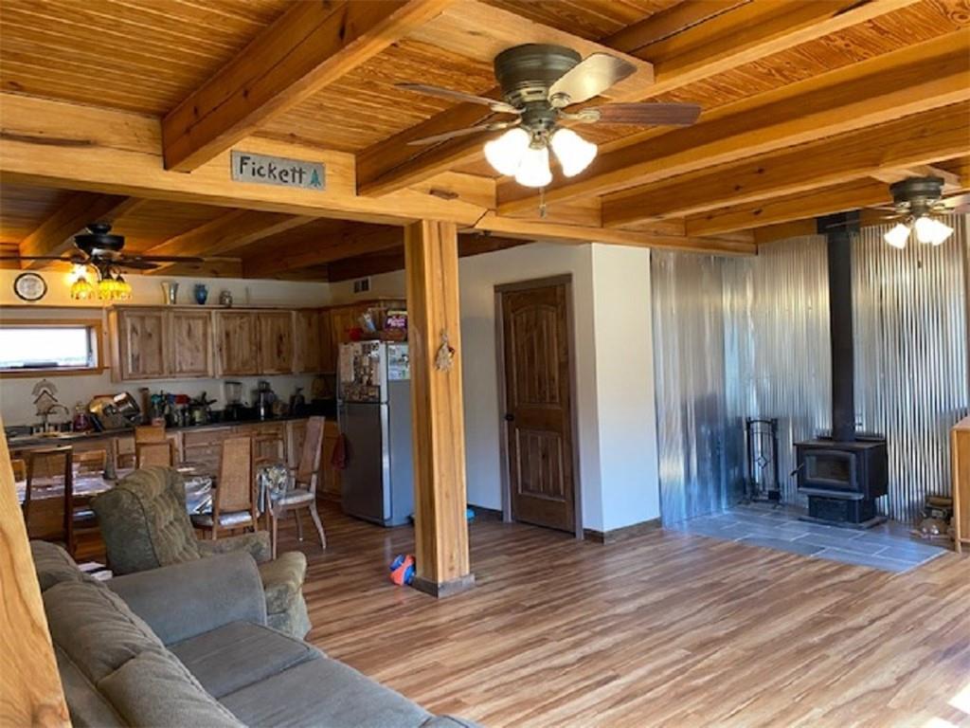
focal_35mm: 26
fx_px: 729
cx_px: 485
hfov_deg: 67.3
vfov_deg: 53.1
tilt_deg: +0.2
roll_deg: +2.1
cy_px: 364
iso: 100
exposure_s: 1/60
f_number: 1.8
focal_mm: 4.25
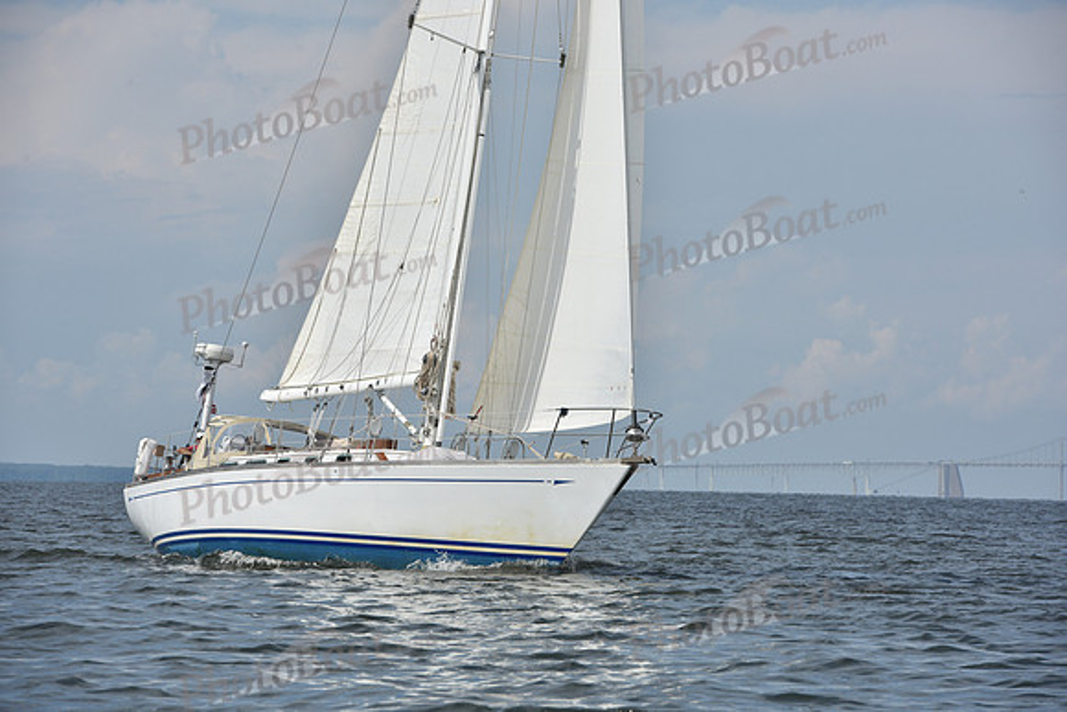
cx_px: 534
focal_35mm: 195
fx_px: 5781
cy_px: 356
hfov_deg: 10.5
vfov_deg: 7.0
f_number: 11
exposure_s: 1/1250
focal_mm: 195
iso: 320
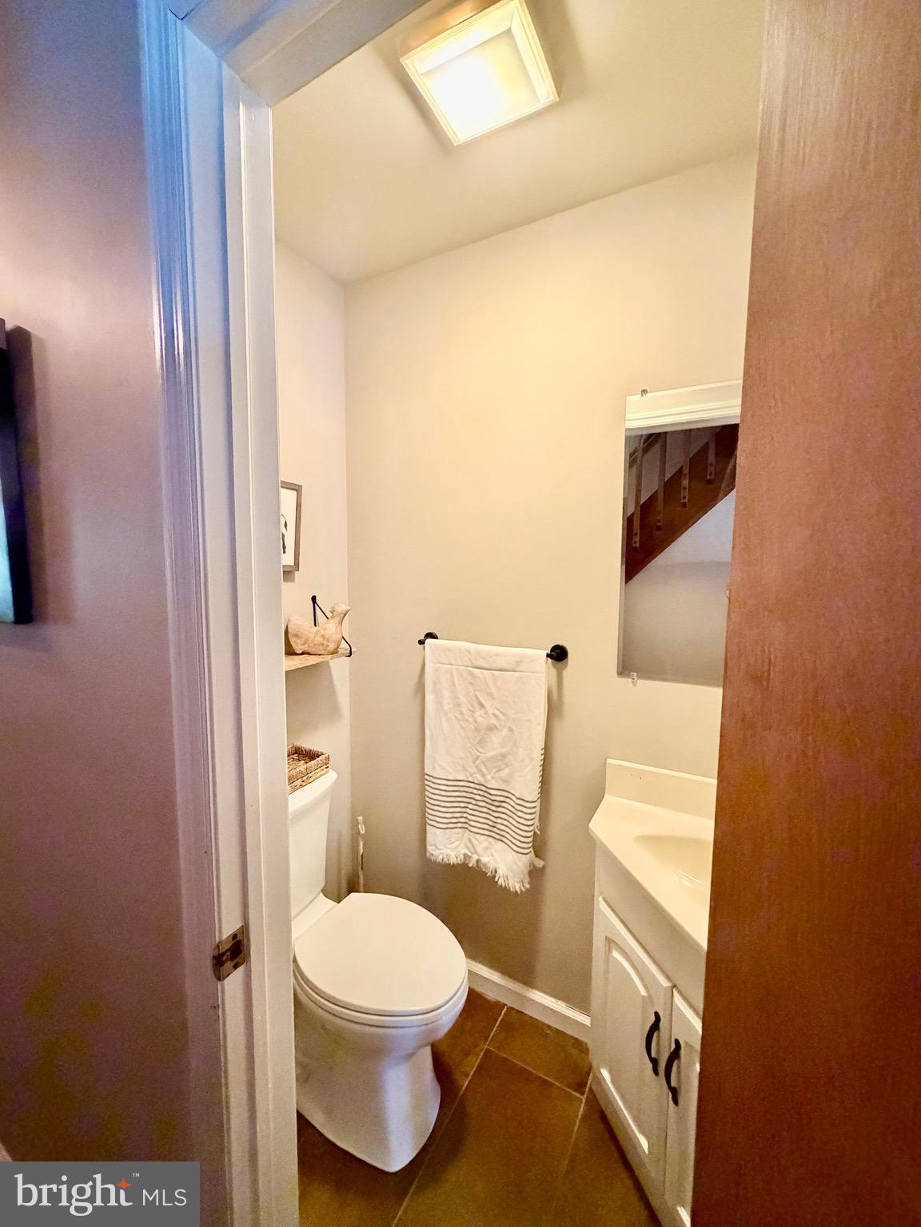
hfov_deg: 85.7
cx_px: 460
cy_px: 614
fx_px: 497
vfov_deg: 102.1
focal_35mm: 14
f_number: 2.2
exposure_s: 1/60
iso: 1000
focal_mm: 2.22
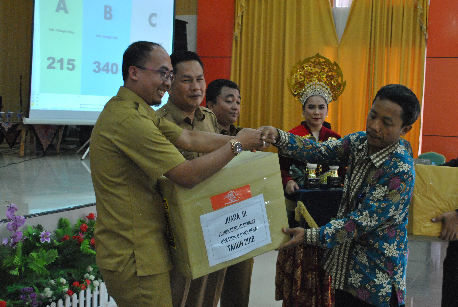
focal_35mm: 51
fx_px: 650
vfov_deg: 26.6
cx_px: 263
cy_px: 158
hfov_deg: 38.7
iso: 1600
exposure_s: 1/30
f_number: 5.6
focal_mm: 28
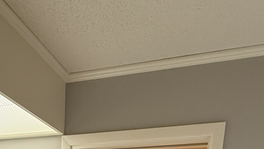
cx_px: 77
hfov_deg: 42.0
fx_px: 336
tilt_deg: -12.1
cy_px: 305
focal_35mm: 48
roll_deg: -2.1
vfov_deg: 17.3
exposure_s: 1/60
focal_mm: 2.22
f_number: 2.2
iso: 250
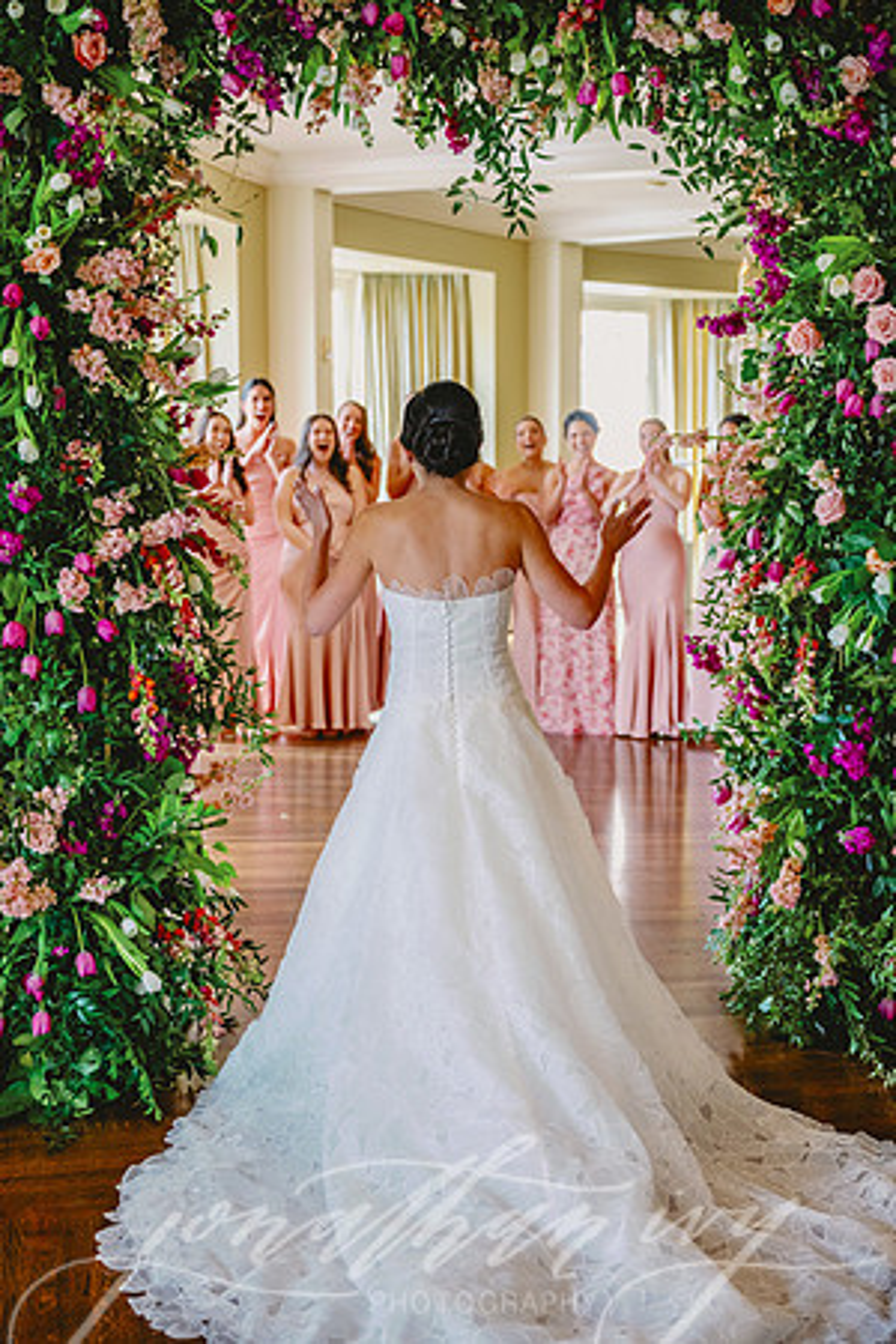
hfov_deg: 27.5
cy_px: 672
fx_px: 1829
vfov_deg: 40.3
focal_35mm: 49
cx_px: 448
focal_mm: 49
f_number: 2.8
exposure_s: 1/800
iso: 1600
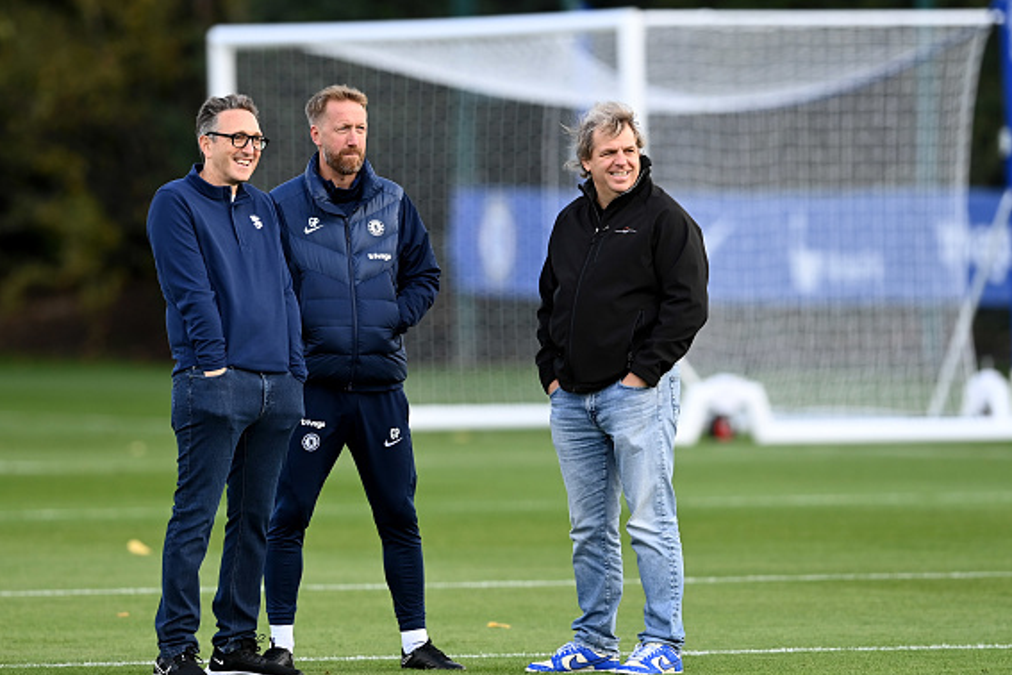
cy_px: 350
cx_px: 528
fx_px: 11778
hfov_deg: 4.9
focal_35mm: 419
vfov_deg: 3.3
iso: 800
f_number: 3.5
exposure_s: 1/2000
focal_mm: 400
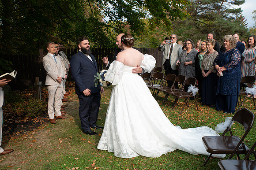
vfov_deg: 37.8
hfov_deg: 54.5
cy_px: 85
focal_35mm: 35
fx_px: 249
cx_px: 128
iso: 400
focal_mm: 35
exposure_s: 1/200
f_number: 8
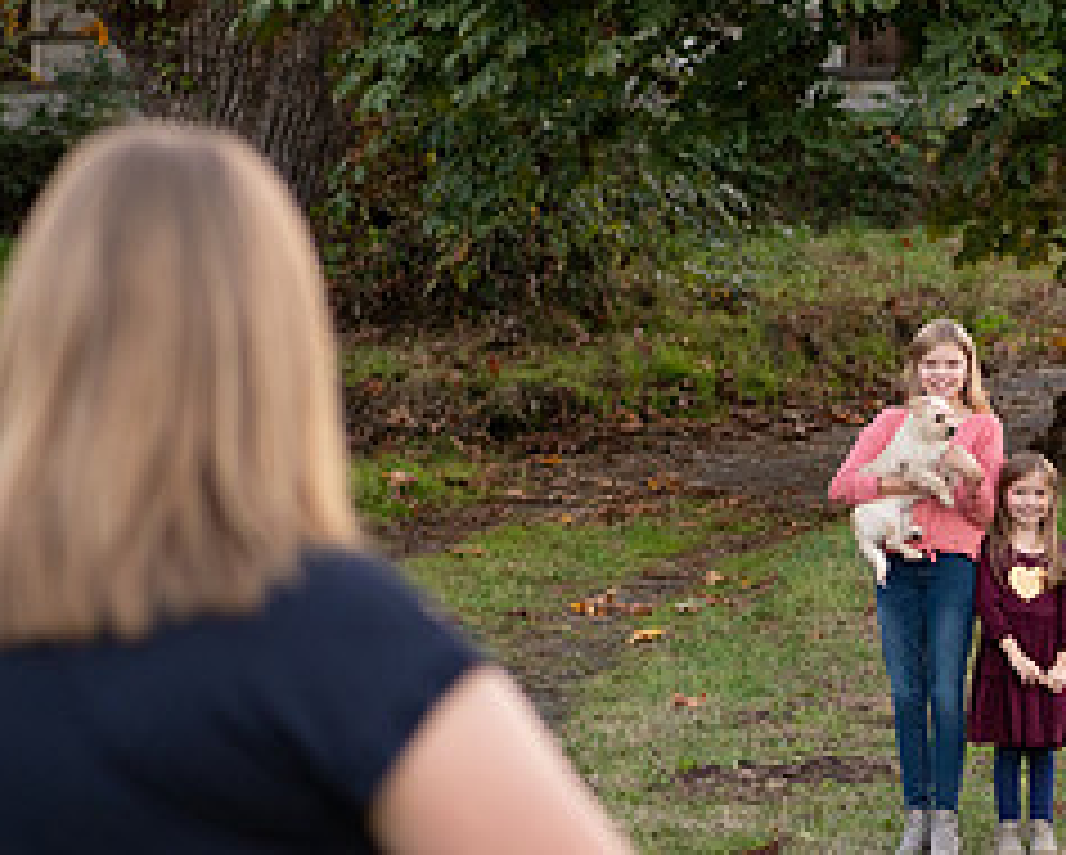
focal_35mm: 227
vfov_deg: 6.8
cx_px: 955
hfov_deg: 8.5
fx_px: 7168
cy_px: 680
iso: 640
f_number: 4
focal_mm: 85
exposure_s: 1/500
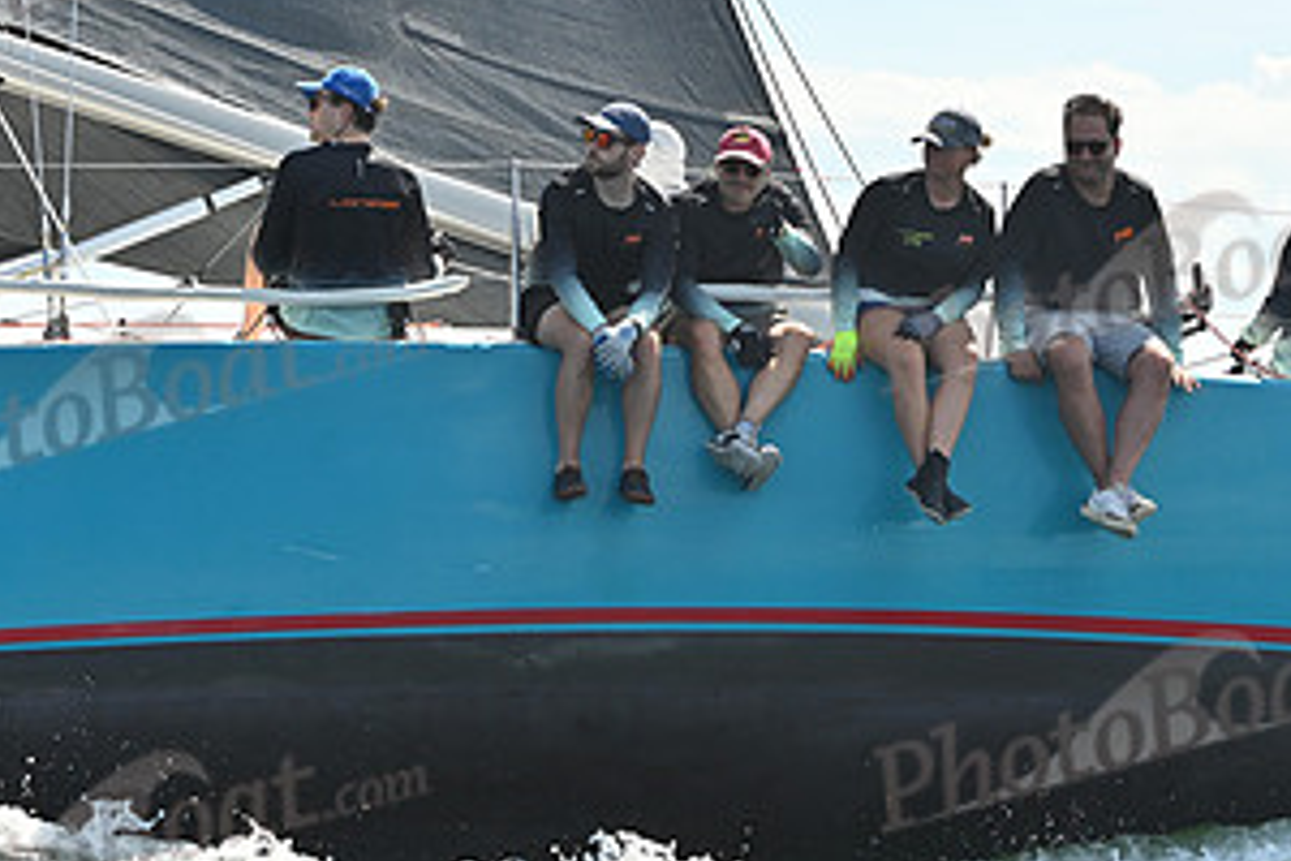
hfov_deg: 14.2
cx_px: 654
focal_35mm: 145
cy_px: 118
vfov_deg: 9.4
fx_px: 5199
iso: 250
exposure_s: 1/1600
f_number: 6.3
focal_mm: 75
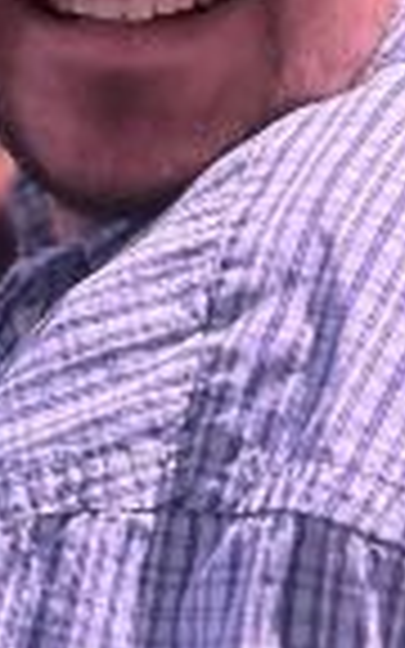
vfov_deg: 21.6
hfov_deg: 13.6
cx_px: -148
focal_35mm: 92
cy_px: -22
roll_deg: -3.2
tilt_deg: -2.5
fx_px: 1625
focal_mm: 5.7
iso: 640
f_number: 1.5
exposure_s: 1/30
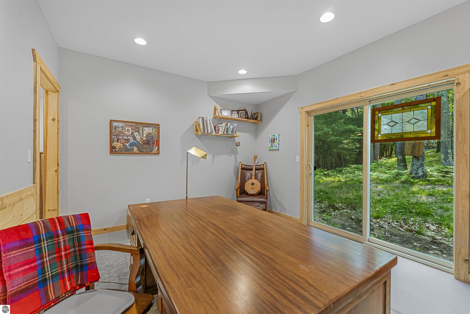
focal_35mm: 15
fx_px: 197
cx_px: 235
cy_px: 157
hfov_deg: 100.0
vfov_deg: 77.0
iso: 1600
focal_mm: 15.1
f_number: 5.6
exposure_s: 1/15
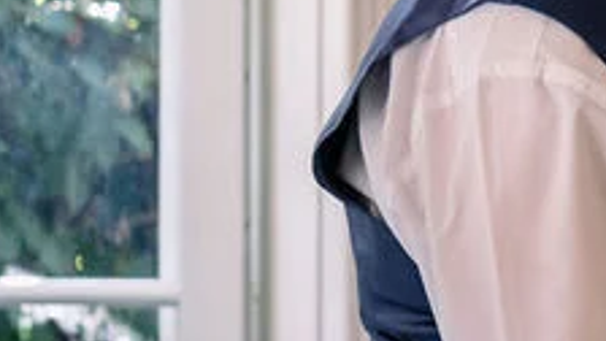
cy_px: 145
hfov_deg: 5.9
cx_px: 1158
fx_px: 5785
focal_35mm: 360
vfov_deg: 3.4
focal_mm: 75
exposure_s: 1/250
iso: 1250
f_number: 2.8
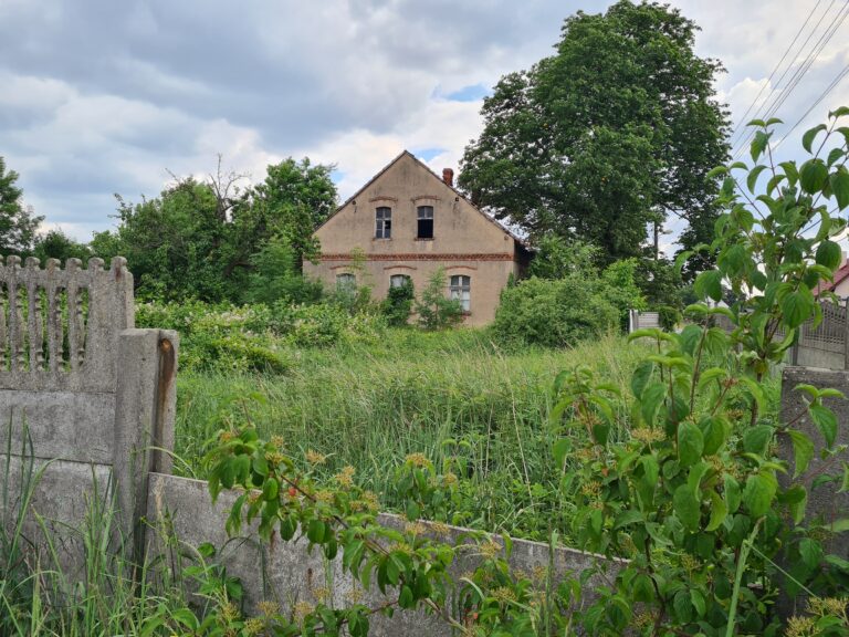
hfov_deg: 67.3
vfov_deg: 53.1
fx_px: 638
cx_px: 424
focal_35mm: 26
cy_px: 318
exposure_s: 1/974
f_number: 1.8
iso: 50
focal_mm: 5.4
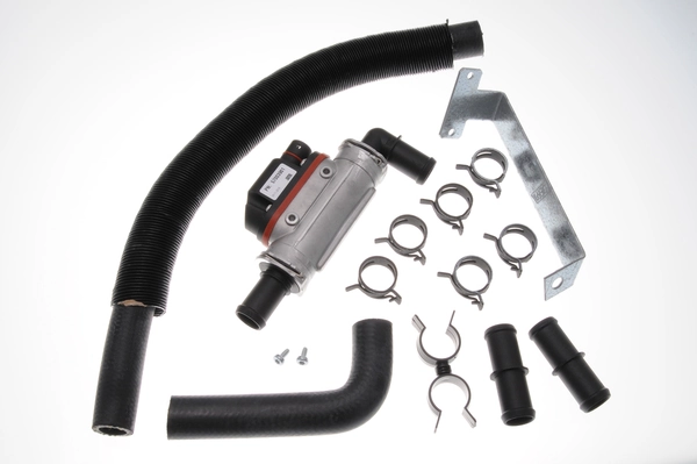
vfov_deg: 28.0
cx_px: 348
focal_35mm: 48
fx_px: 929
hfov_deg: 41.1
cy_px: 232
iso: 400
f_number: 22
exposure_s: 1/125
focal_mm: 32
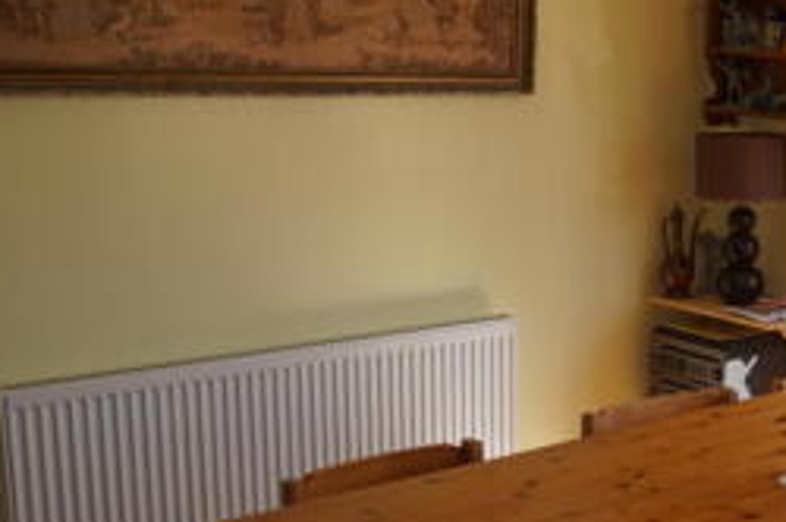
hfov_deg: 28.5
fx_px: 1374
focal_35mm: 63
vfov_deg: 21.5
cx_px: 896
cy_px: 325
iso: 100
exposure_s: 1/80
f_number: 6.3
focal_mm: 16
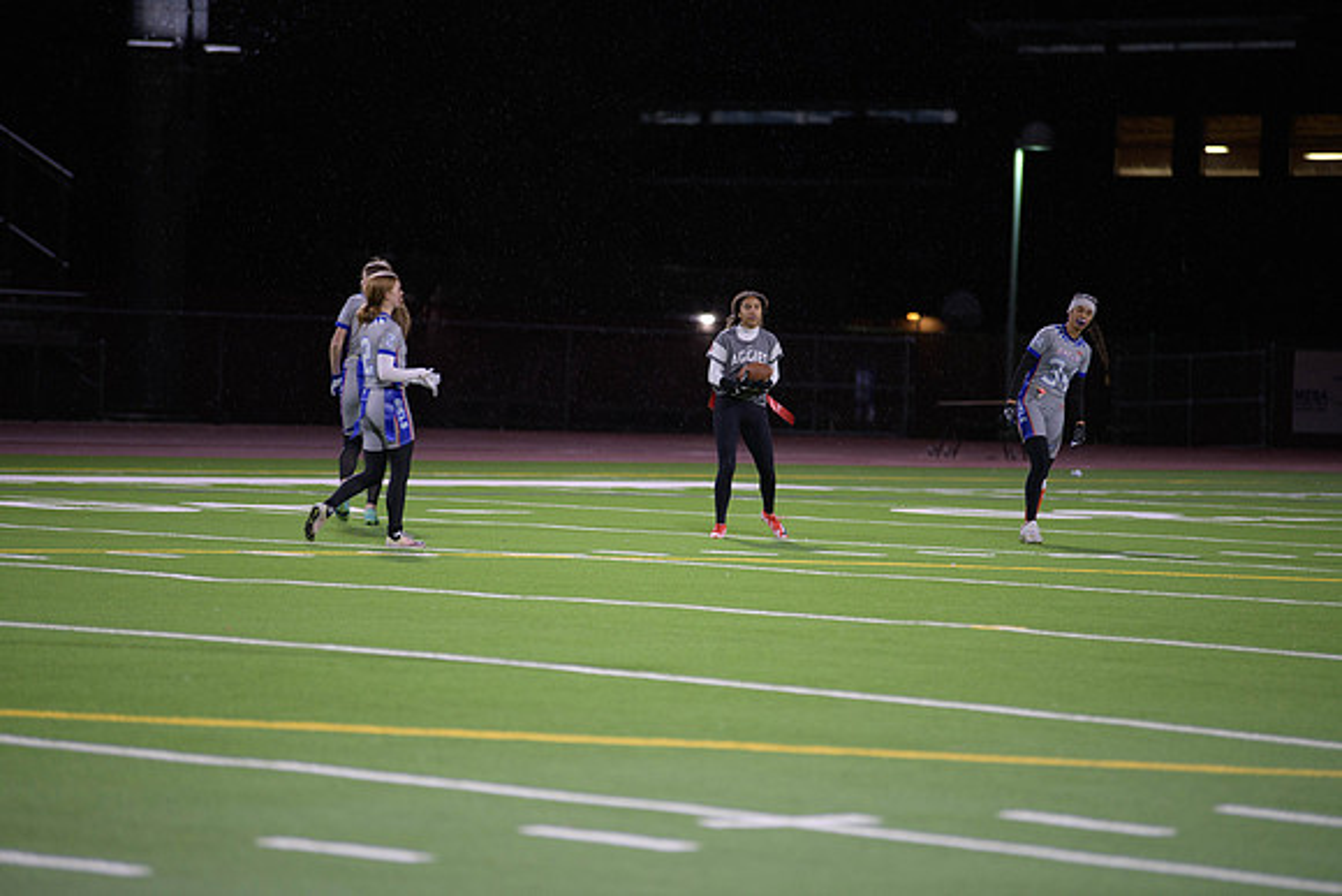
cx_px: 671
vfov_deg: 7.6
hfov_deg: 11.4
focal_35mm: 180
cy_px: 448
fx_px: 6711
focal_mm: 180
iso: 1000
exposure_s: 1/200
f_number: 2.8
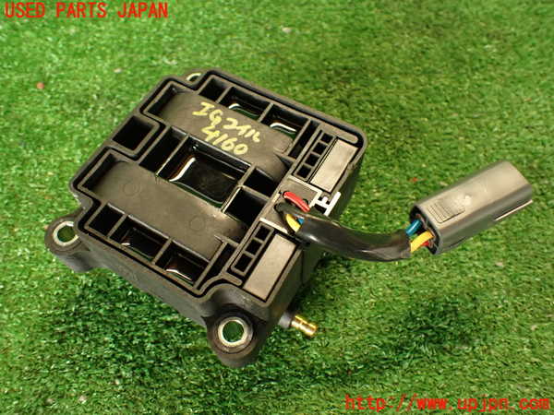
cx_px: 277
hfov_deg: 60.0
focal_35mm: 30
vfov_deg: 46.8
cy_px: 208
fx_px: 480
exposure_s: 1/30
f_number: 2.3
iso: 320
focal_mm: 5.4
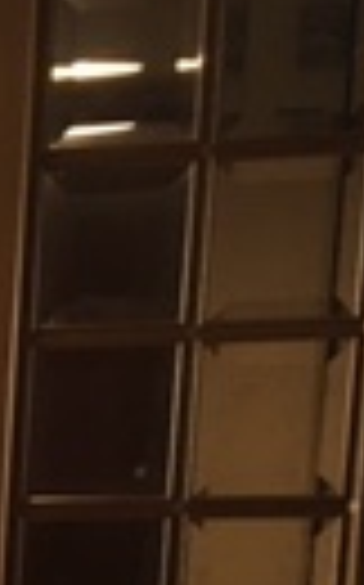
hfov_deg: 7.2
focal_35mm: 151
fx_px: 2402
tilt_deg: -12.9
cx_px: -917
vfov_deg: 13.0
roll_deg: +1.9
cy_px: 936
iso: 50
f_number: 2.2
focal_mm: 4.15
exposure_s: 1/17
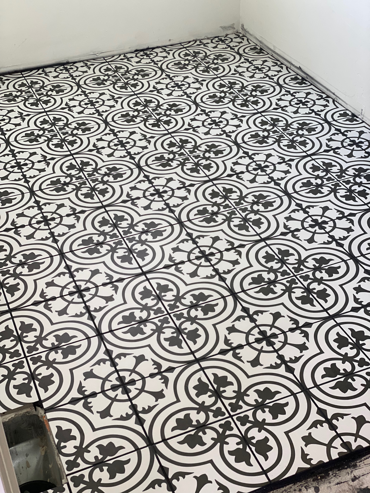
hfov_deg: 28.0
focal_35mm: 52
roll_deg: +1.3
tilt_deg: -36.2
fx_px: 741
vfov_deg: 36.8
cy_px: 246
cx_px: 185
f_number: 2
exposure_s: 1/122
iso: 125
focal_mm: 6
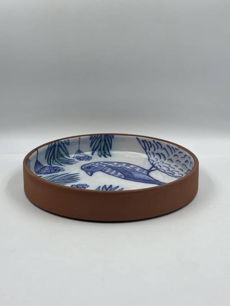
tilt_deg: -19.5
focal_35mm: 48
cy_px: 153
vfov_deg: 39.7
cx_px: 115
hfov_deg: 30.3
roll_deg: -1.8
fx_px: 425
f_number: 1.78
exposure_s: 1/501
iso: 64
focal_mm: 6.86
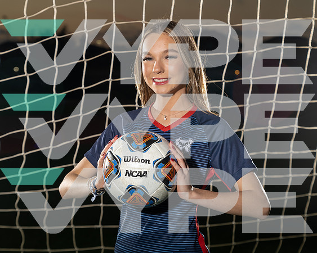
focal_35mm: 85
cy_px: 117
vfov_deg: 18.1
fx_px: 795
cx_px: 141
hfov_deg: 22.5
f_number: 4.5
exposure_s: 1/250
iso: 200
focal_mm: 70
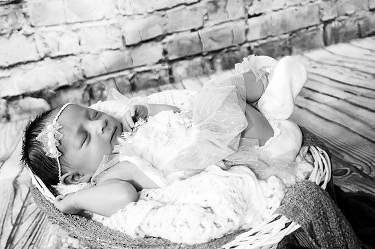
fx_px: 645
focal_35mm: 62
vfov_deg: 21.9
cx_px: 187
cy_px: 91
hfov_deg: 32.4
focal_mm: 47
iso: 8000
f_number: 4
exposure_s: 1/125
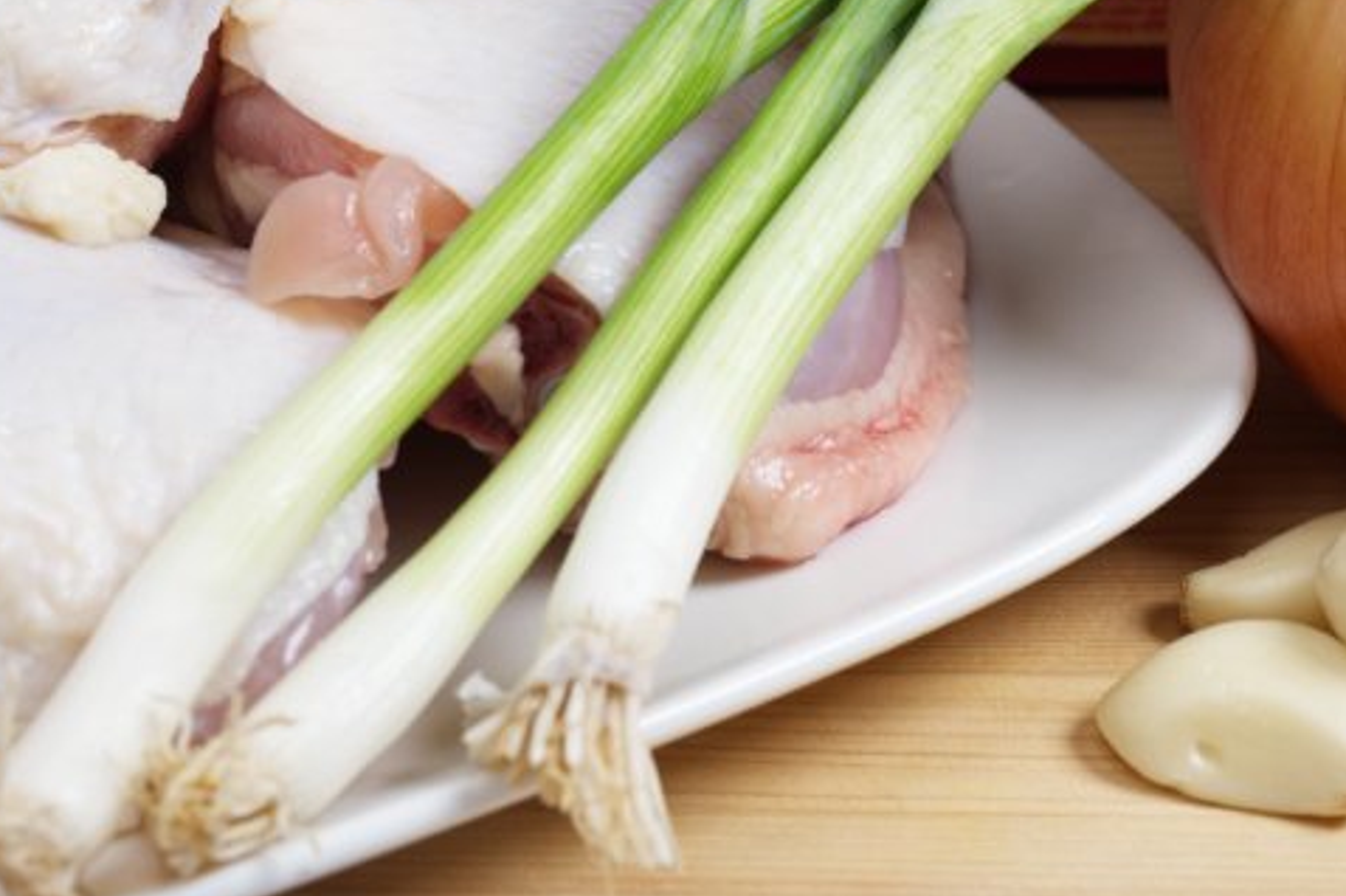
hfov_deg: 15.9
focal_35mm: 128
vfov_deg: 10.6
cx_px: 1064
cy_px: -41
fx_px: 4782
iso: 200
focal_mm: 51
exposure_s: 1/200
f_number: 8
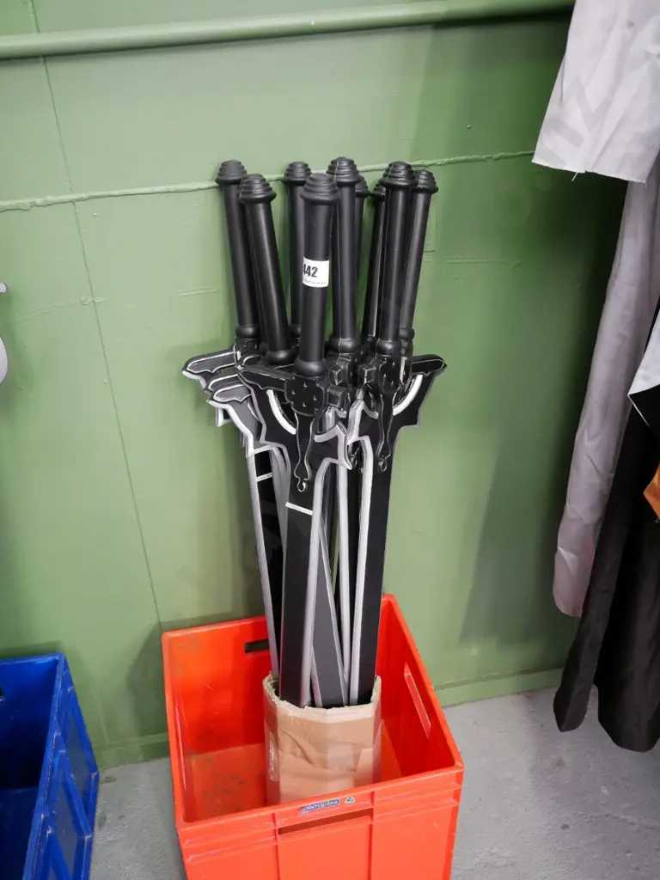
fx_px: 864
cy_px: 440
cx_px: 330
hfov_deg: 41.8
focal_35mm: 34
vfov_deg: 54.0
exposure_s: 1/50
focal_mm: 17
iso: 3200
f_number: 3.8
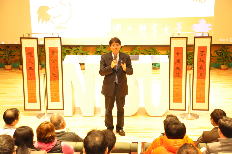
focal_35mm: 93
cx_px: 116
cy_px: 77
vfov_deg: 14.7
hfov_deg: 21.9
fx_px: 599
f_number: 8
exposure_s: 1/15
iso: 3200
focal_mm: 62
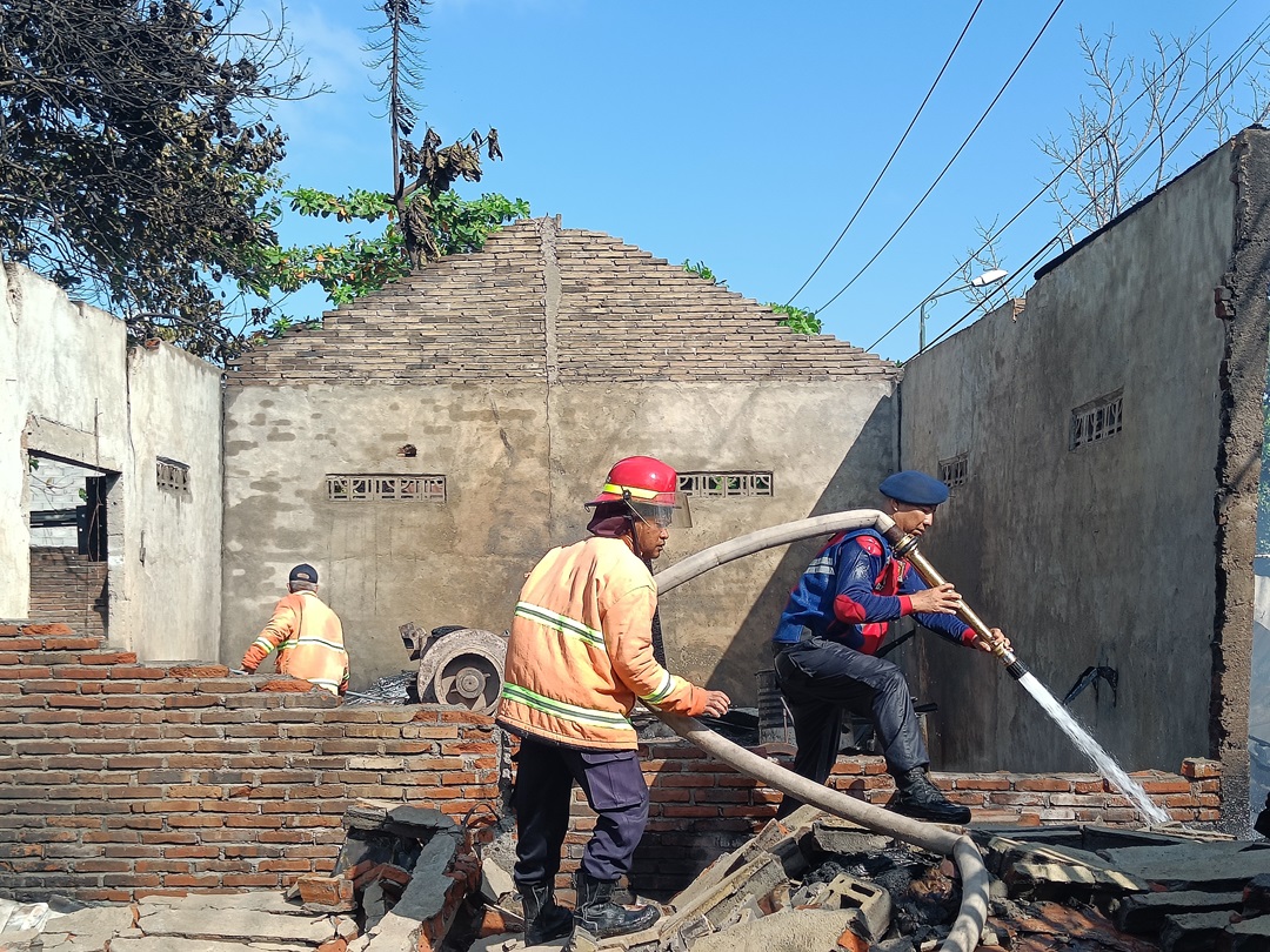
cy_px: 476
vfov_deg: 30.3
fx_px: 1761
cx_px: 635
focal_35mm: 48
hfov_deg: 39.7
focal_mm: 5.59
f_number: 1.8
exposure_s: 1/866
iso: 64
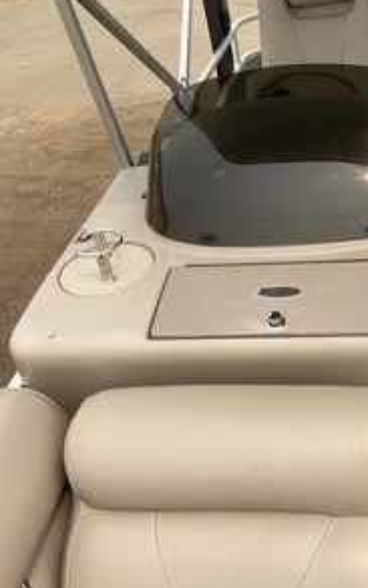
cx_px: 306
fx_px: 674
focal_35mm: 42
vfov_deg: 47.2
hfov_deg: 29.7
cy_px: 291
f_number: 1.8
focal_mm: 3
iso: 25
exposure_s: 1/1534
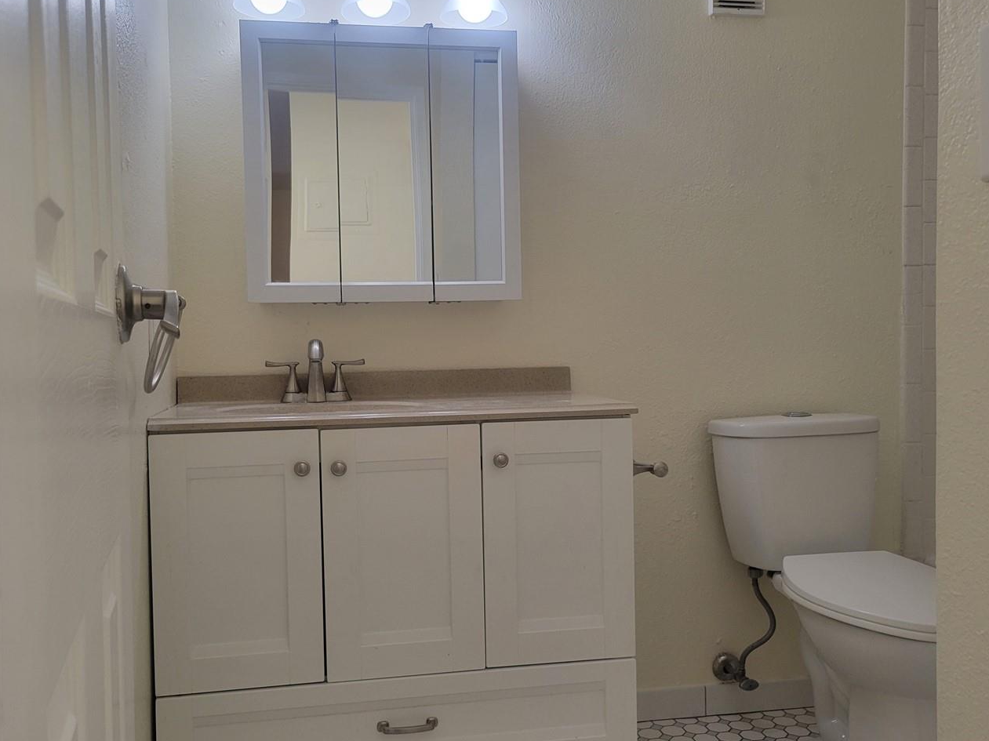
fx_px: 943
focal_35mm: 33
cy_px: 372
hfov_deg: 55.3
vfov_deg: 42.9
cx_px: 474
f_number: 1.8
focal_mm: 5.4
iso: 125
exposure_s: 1/120
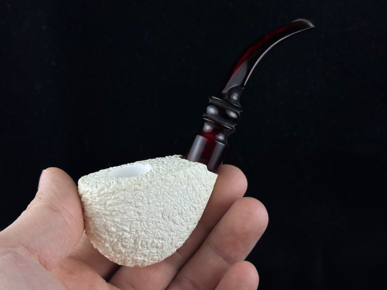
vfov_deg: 30.3
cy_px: 145
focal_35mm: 48
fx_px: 537
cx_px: 194
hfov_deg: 39.7
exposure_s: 1/615
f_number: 1.78
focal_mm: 6.86
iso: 64
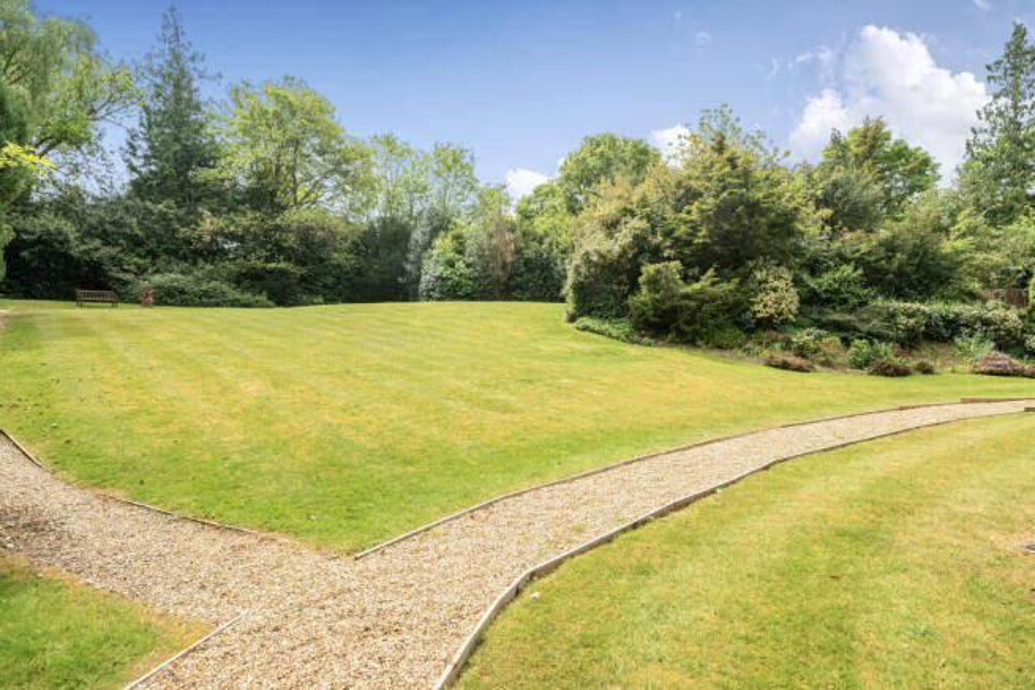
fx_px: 546
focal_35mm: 19
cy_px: 345
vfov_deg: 64.6
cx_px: 518
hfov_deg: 86.9
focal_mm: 13
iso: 400
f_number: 8
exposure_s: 1/400
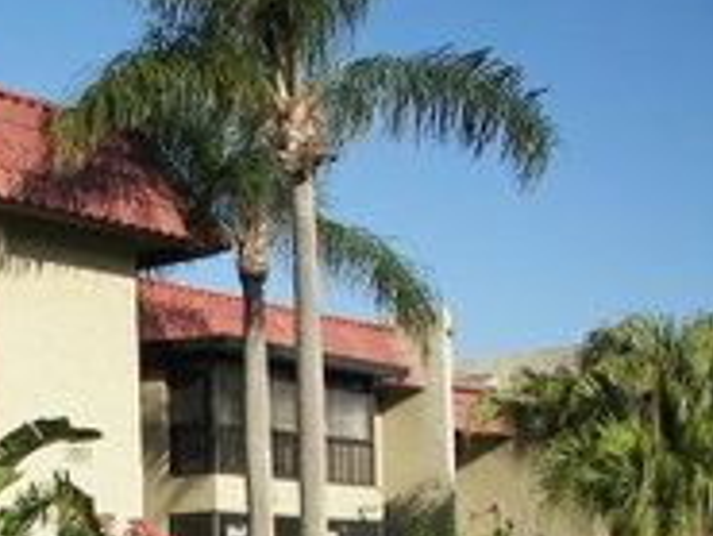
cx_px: -98
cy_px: 513
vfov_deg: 17.5
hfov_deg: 22.1
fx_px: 1711
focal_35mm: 83
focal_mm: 6
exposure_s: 1/800
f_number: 2.8
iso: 50
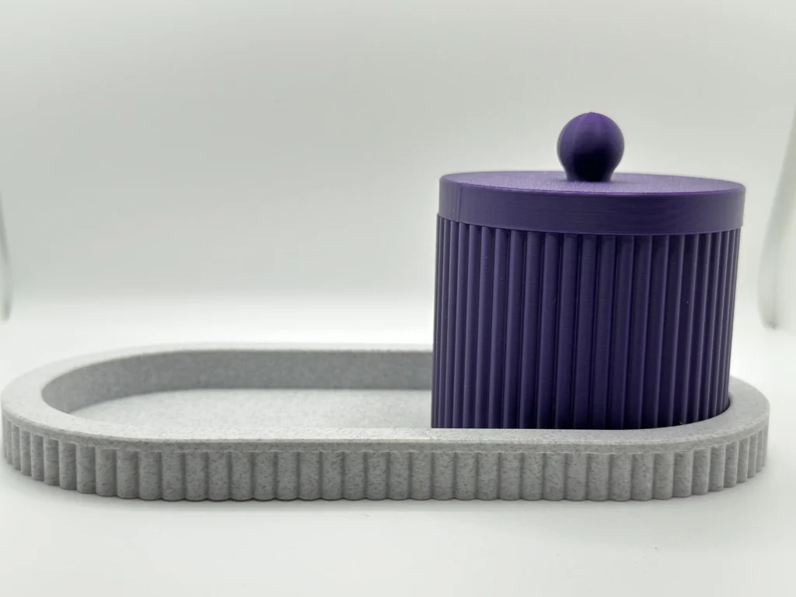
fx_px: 1104
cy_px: 298
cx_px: 398
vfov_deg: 30.3
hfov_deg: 39.7
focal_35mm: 48
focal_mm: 6.86
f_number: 1.78
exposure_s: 1/122
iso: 64
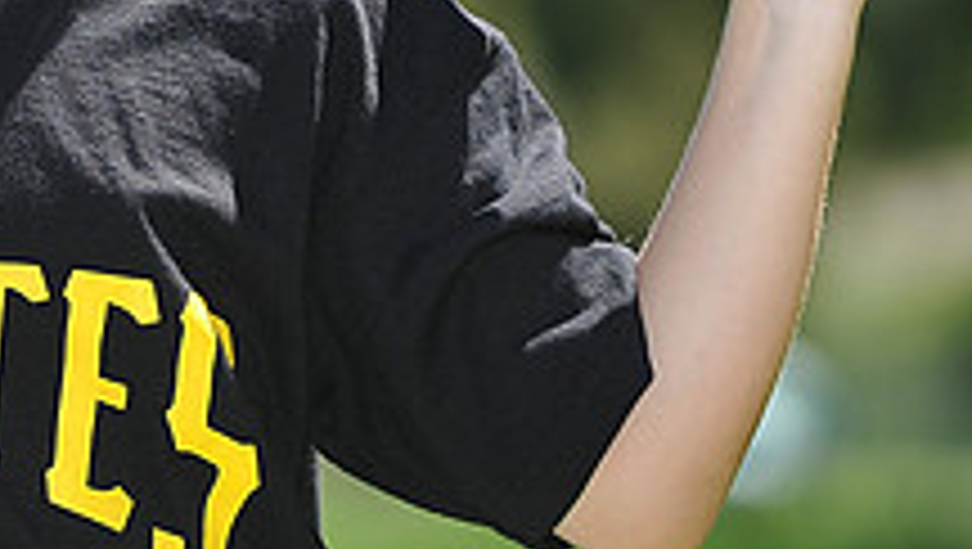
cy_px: -162
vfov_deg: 2.2
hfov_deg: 3.8
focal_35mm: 562
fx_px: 14499
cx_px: -117
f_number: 4.5
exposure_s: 1/640
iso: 200
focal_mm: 200
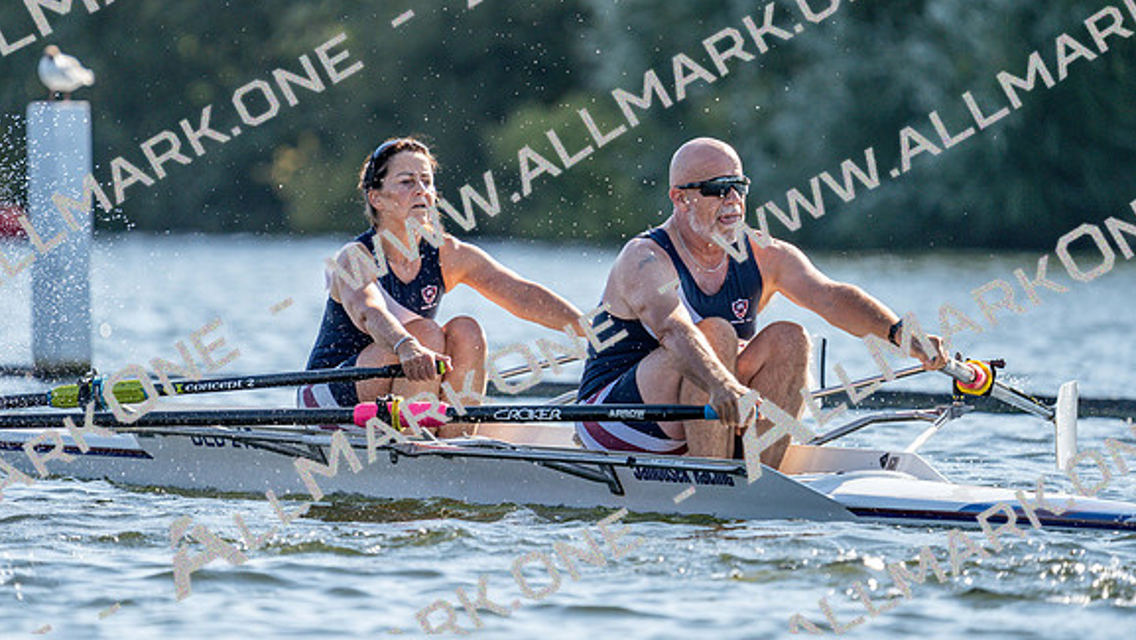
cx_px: 569
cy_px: 296
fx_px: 14463
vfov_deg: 2.5
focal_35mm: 480
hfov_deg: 4.5
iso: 500
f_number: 6.3
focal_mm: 456
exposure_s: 1/1600
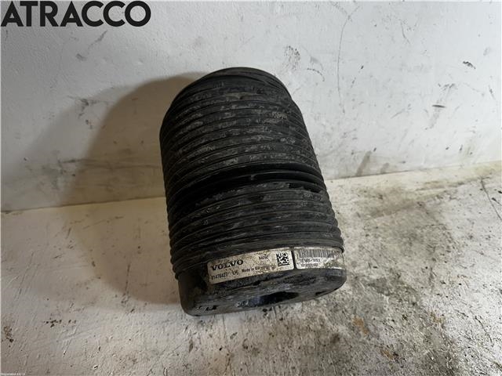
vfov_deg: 56.8
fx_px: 348
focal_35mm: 24
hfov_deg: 71.6
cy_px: 188
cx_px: 251
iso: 80
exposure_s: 1/100
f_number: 1.78
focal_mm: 6.86
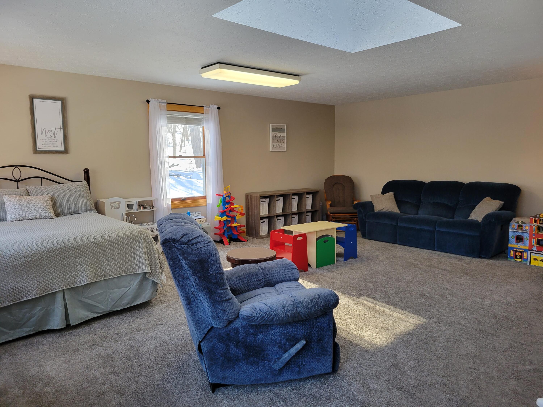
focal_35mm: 26
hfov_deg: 67.3
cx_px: 272
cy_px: 204
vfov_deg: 53.1
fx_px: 408
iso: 160
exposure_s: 1/120
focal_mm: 5.4
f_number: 1.8
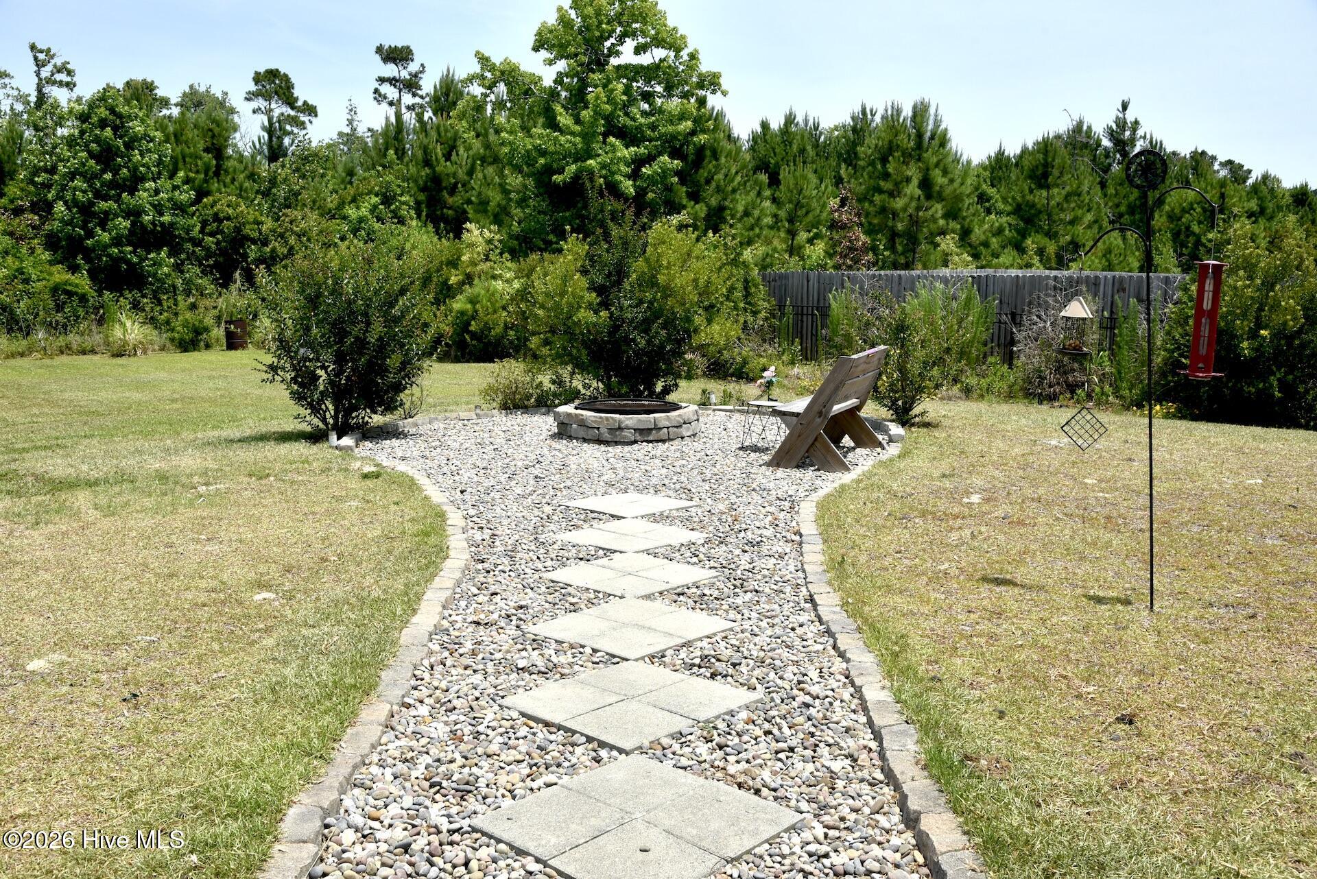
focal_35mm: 32
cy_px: 440
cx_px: 658
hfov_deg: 58.7
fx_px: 1171
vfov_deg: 41.2
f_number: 11
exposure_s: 1/200
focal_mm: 32
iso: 100
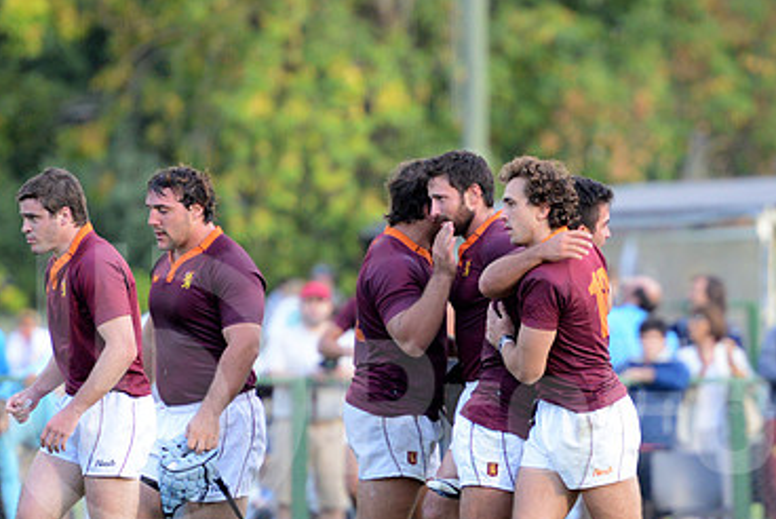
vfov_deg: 3.2
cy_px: 402
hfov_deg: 4.8
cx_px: 512
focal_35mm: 425
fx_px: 9168
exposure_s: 1/500
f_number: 4
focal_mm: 270
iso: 1600
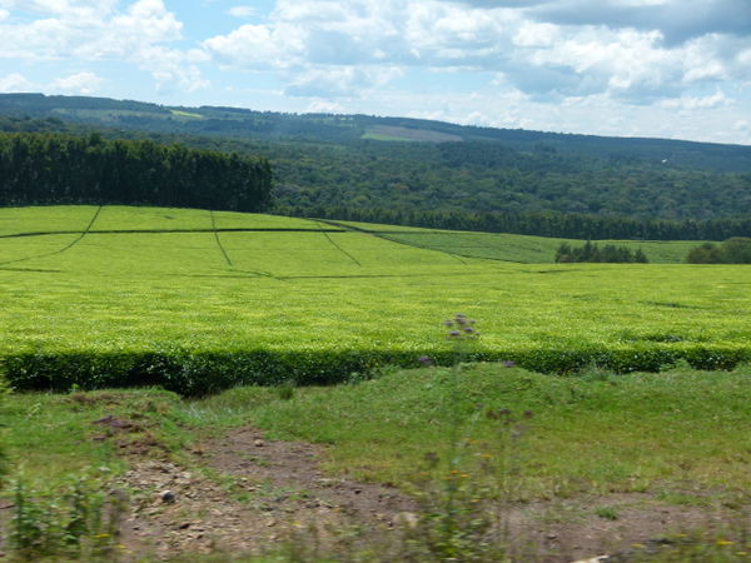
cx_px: 376
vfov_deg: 24.4
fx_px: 1302
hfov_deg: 32.2
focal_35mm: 60
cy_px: 282
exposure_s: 1/1000
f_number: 4
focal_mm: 10.8
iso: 100
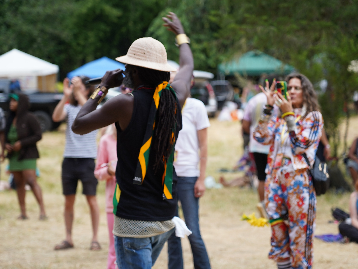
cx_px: 172
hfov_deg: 17.3
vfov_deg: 13.0
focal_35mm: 114
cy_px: 134
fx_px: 1179
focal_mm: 105
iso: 250
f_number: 4
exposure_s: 1/160
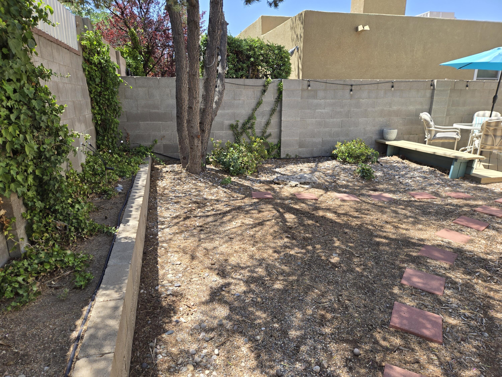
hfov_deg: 73.9
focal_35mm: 23
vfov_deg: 58.9
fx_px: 334
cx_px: 251
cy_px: 188
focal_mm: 5.4
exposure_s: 1/593
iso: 25
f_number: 1.8
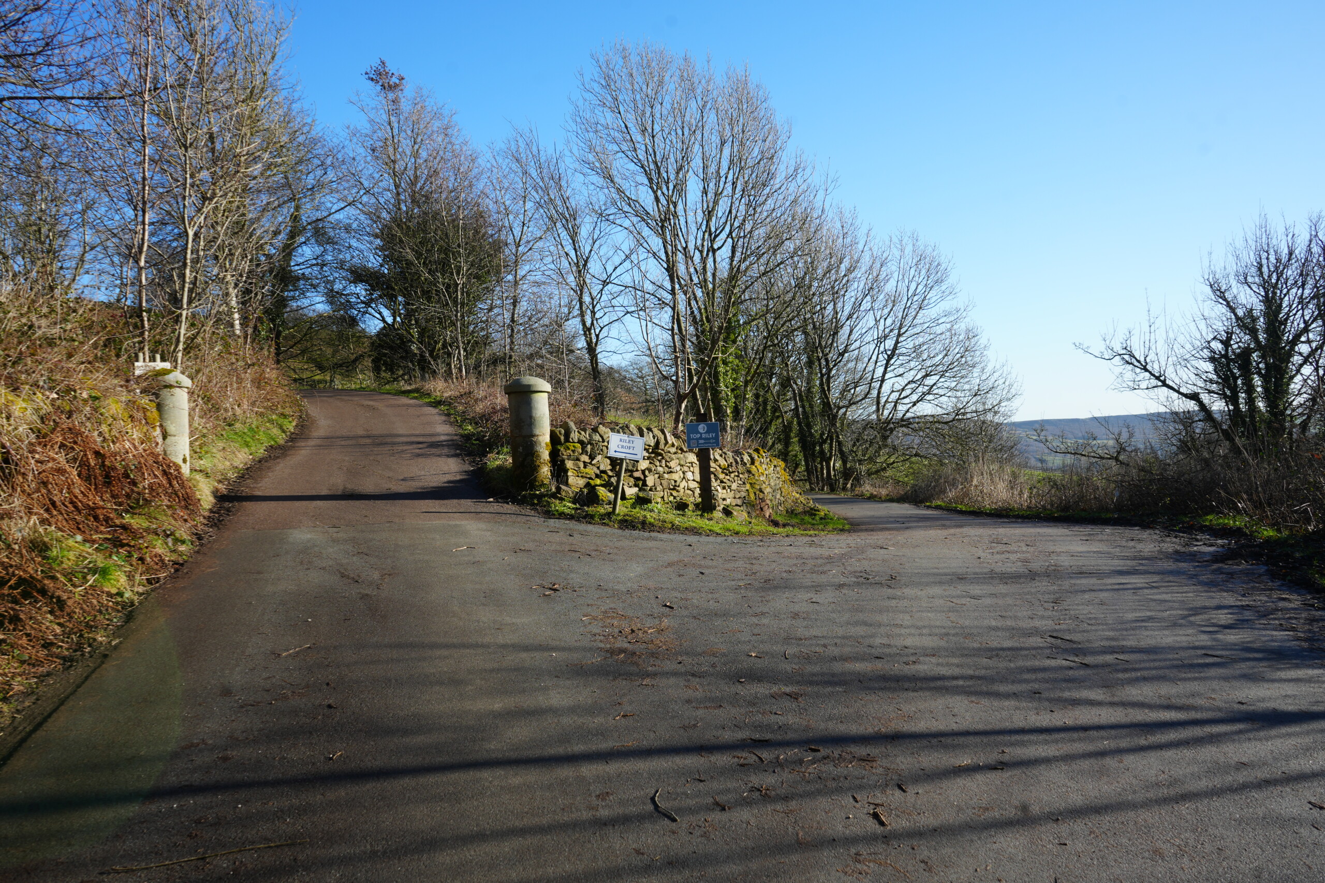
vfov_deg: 46.4
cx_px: 662
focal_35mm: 28
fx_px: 1031
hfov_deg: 65.5
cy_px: 442
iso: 100
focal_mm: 28
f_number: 9
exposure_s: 1/125
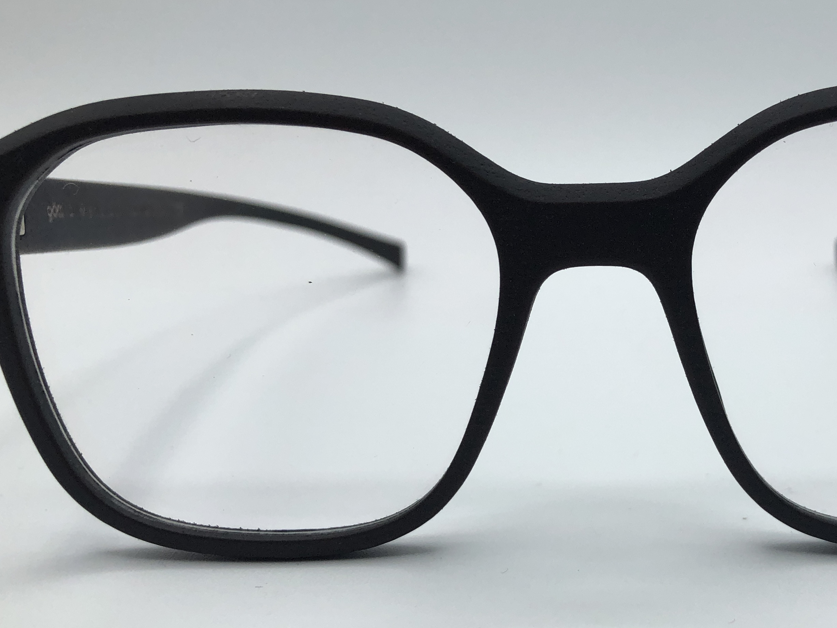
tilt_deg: -9.8
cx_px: 600
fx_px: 1112
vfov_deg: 31.5
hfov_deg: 40.4
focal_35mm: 46
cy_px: 320
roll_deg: +0.5
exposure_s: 1/1021
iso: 32
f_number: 1.8
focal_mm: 4
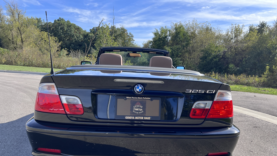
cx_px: 141
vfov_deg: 39.9
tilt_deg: -7.8
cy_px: 98
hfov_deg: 66.1
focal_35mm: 29
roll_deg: -2.7
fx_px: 213
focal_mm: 5.7
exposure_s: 1/1326
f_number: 1.5
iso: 50
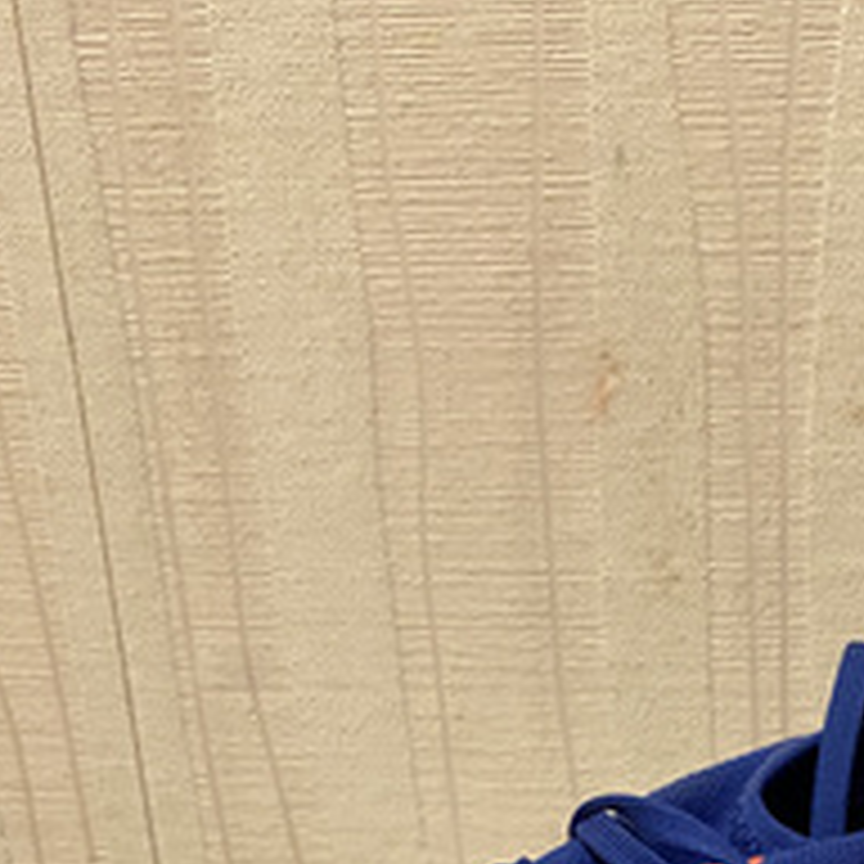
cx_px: 668
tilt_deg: -26.1
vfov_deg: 25.0
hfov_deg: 28.1
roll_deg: +1.6
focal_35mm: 60
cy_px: 1102
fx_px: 1694
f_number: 1.8
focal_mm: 4.25
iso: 500
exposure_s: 1/33
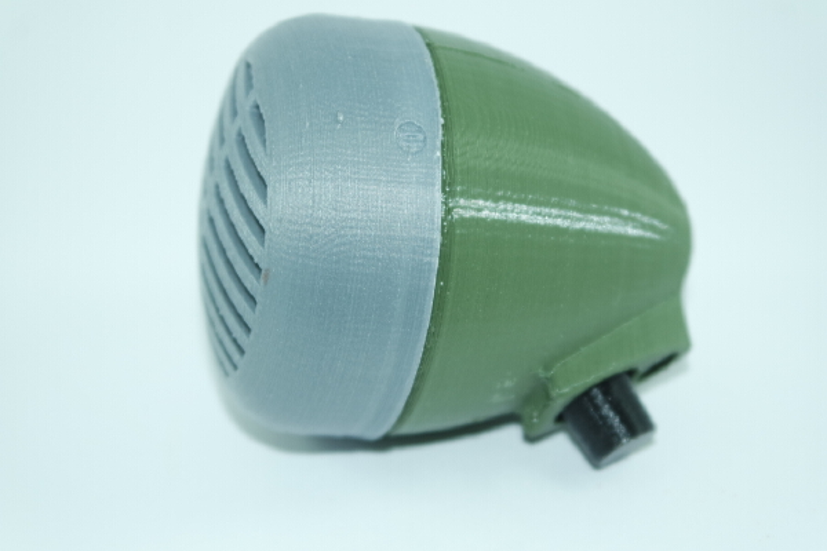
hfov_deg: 26.3
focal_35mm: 77
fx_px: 1769
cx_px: 414
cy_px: 276
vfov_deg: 17.7
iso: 400
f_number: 5.6
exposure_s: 1/180
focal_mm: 50
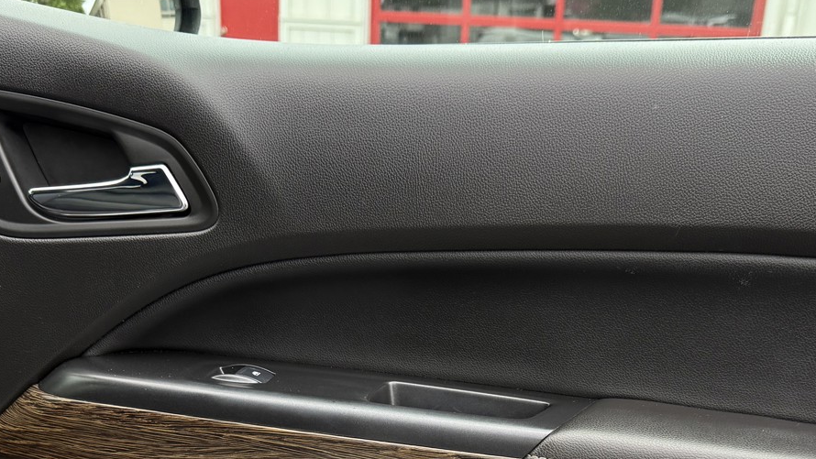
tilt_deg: -24.4
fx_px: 1017
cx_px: 419
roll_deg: -2.7
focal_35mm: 47
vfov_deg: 23.7
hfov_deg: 43.7
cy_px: 516
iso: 100
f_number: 1.78
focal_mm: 6.76
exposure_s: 1/722
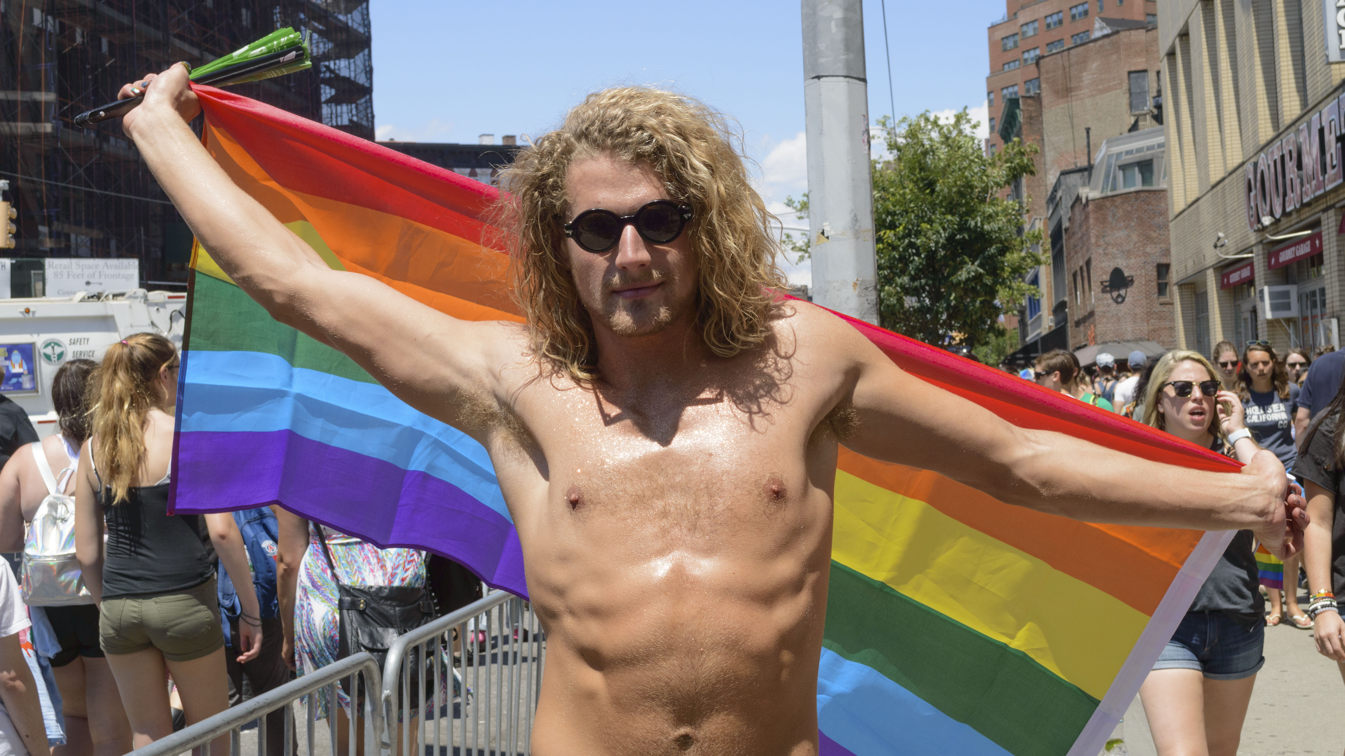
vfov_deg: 24.9
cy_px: 378
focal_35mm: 48
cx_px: 685
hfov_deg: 42.9
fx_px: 1712
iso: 200
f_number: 10
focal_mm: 30
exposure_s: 1/400
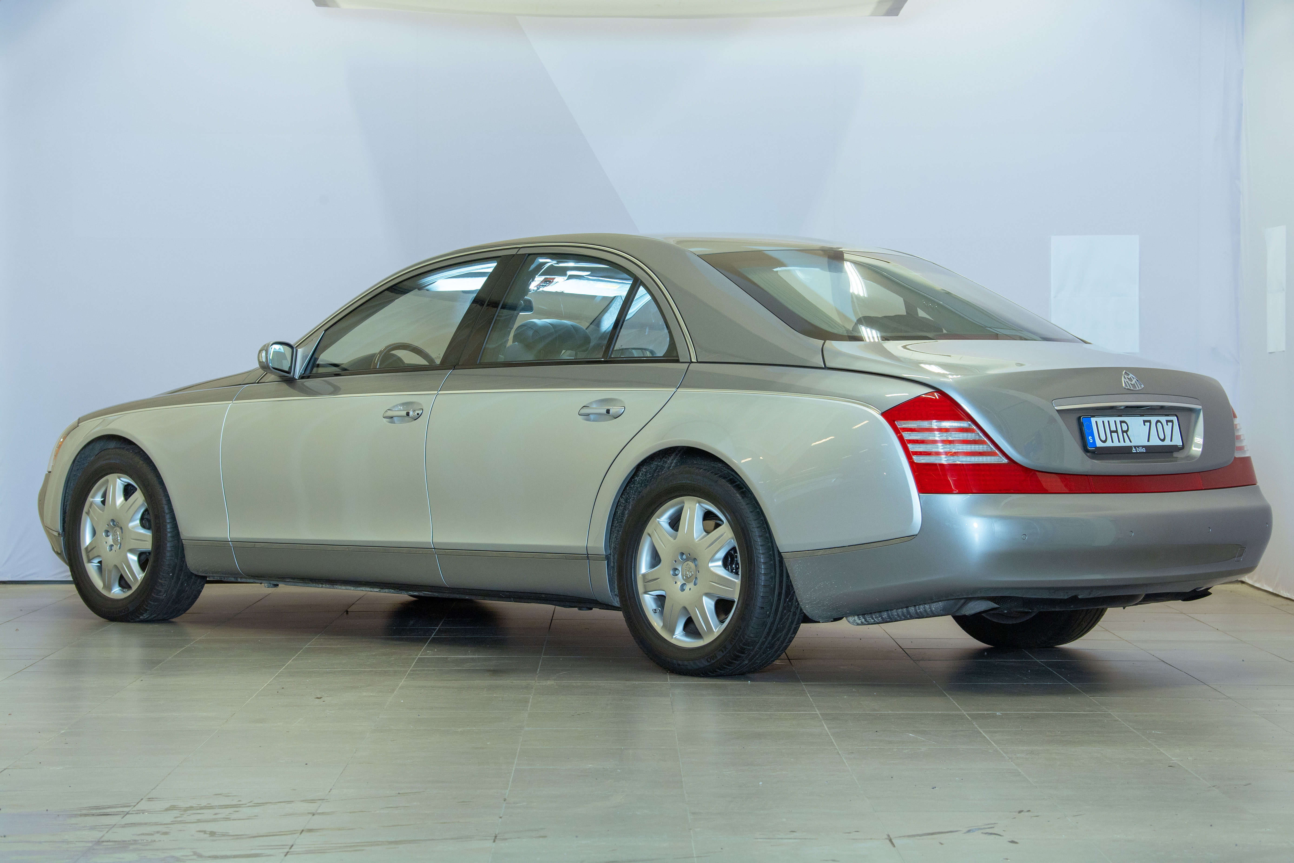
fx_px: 3307
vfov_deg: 14.9
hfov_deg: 22.1
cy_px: 432
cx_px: 647
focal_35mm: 92
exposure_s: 1/200
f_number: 7.1
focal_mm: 92
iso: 1000
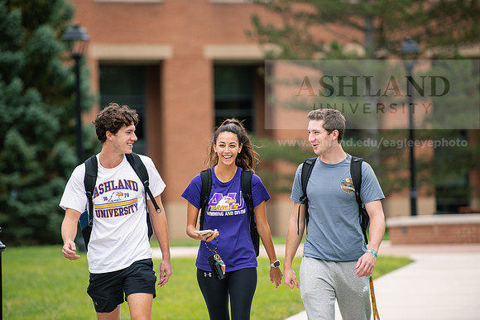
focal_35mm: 200
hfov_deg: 10.3
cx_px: 240
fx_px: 2667
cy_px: 160
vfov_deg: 6.9
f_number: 3.2
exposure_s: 1/800
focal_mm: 200
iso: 250
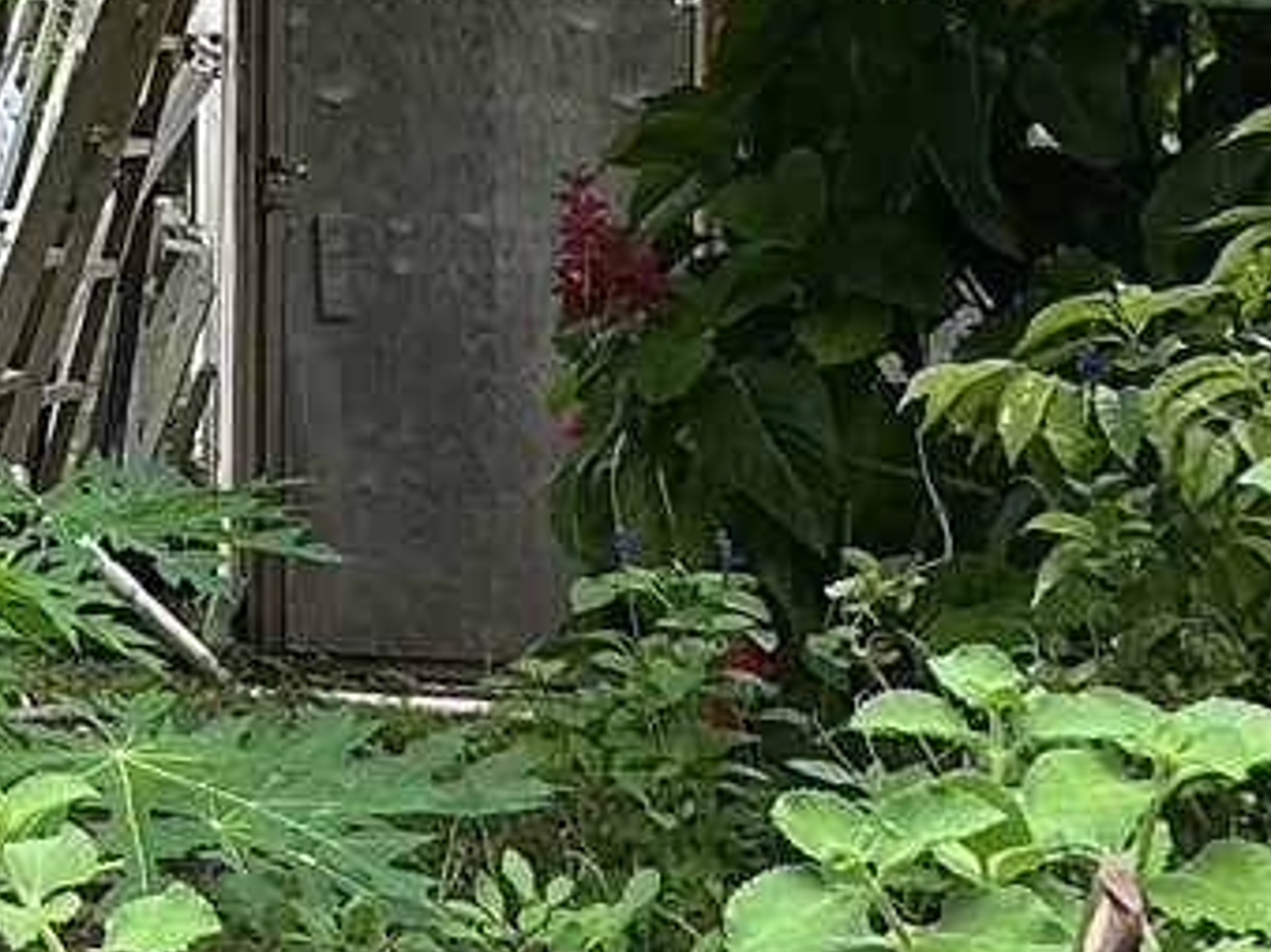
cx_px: -739
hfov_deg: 13.4
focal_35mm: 137
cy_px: -176
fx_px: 5028
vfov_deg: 10.6
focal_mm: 3
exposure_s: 1/213
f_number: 1.8
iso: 25
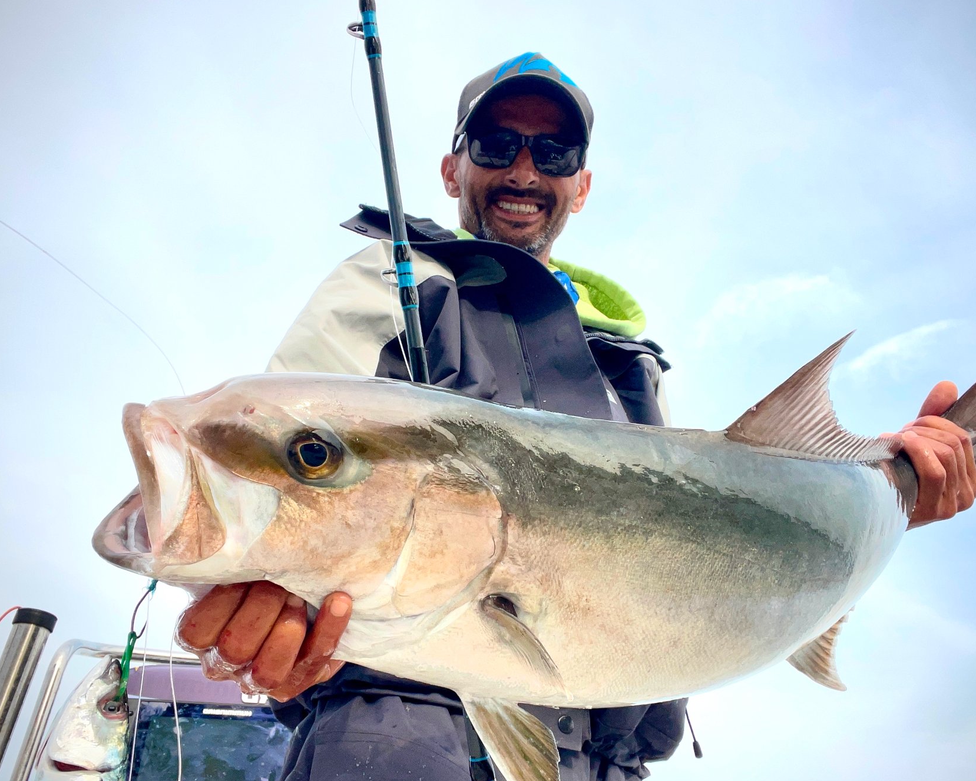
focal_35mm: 26
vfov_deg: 54.9
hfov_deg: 66.0
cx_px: 516
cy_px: 381
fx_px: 751
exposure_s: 1/693
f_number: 2.2
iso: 25
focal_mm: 2.71
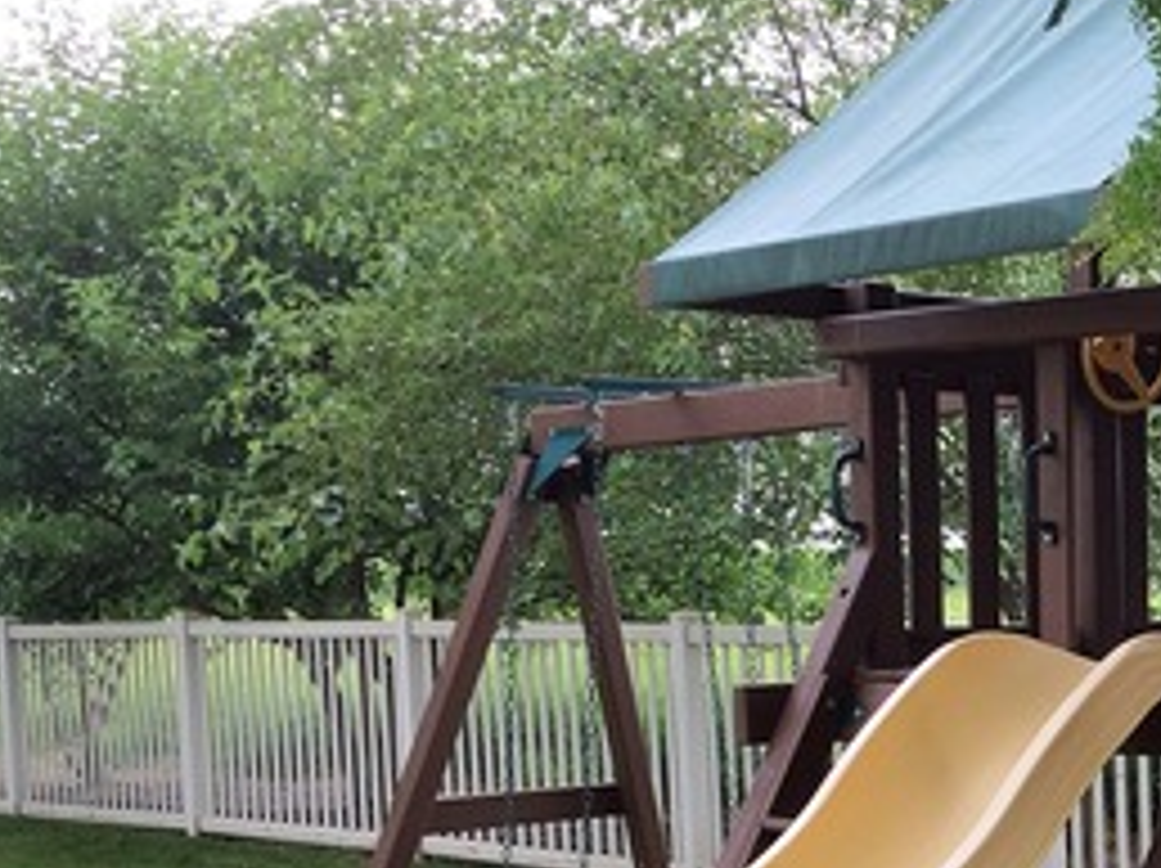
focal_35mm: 72
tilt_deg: -6.5
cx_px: 1413
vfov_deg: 20.0
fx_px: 2413
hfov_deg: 24.4
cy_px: 801
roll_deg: +0.7
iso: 32
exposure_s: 1/161
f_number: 2.2
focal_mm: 4.15
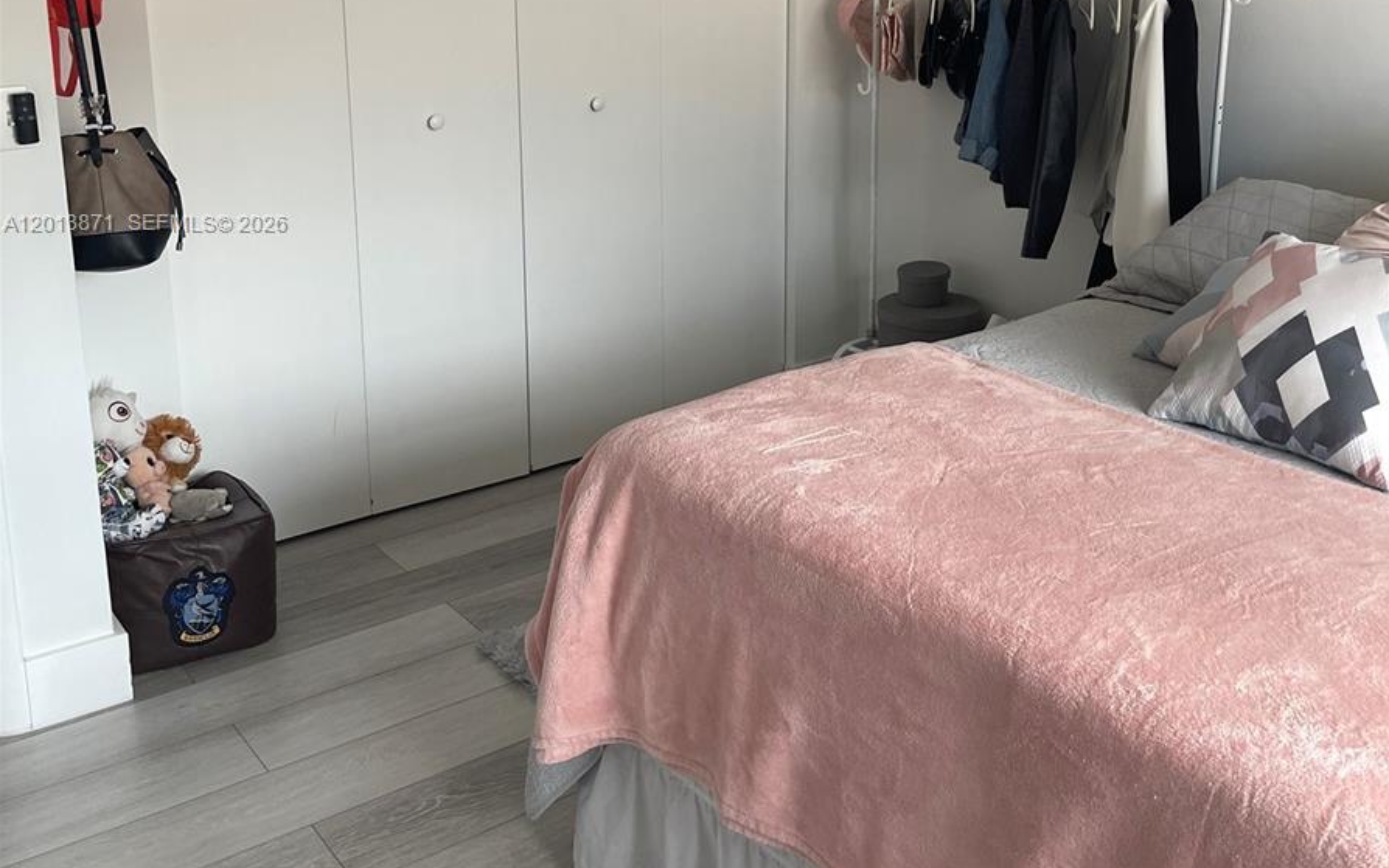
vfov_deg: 33.8
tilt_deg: -12.7
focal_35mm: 37
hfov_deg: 52.7
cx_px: 698
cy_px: 225
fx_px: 1401
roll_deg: +0.0
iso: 125
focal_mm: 5.1
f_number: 1.6
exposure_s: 1/119
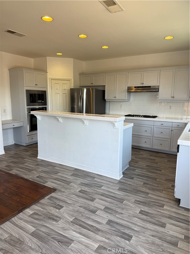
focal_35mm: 24
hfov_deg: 56.8
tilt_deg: -8.7
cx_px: 95
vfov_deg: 71.6
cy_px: 127
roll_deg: -1.0
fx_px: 176
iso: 64
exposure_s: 1/140
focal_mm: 6.76
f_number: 1.78
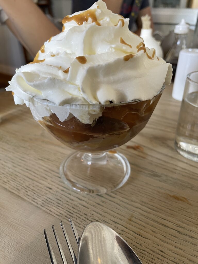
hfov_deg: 53.1
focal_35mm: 26
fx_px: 198
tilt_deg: -30.1
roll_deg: +0.7
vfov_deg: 67.3
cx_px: 99
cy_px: 132
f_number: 1.6
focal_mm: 4.2
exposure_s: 1/50
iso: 125
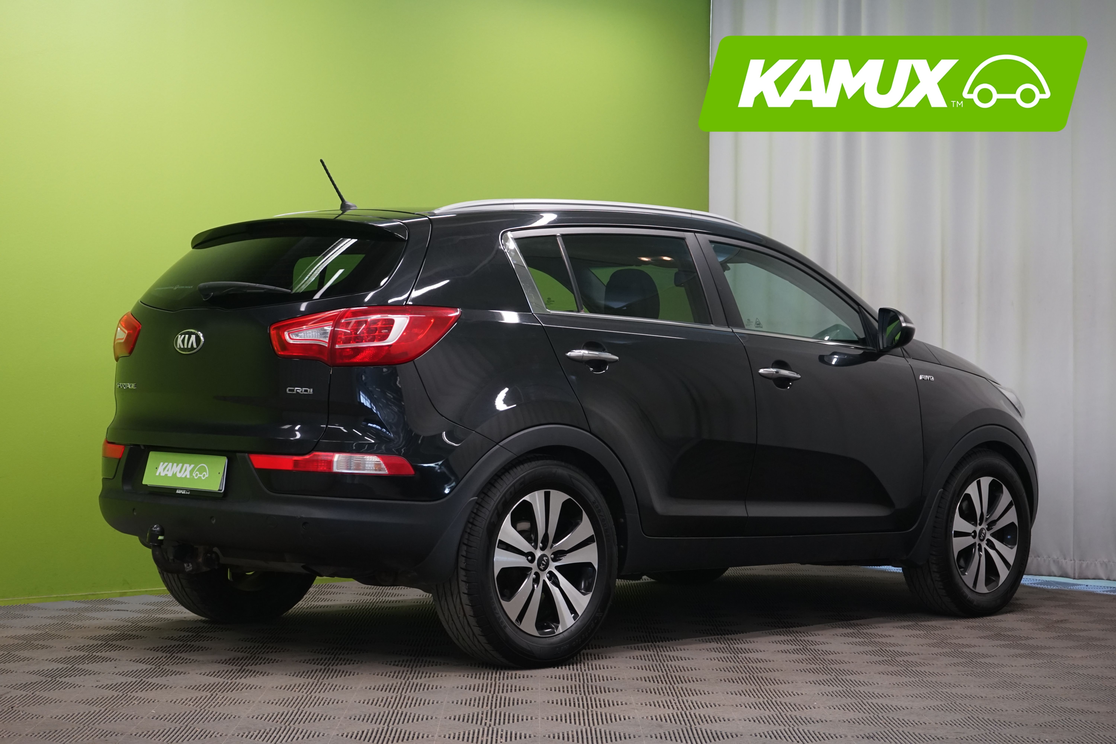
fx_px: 2077
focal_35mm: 67
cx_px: 558
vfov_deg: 20.3
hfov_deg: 30.1
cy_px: 372
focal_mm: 67
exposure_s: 1/25
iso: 1250
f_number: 7.1
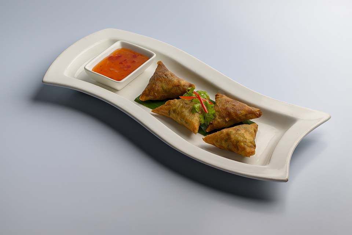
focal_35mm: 85
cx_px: 176
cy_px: 118
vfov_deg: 16.1
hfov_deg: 23.9
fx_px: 831
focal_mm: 85
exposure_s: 1/200
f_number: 8.5
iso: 80
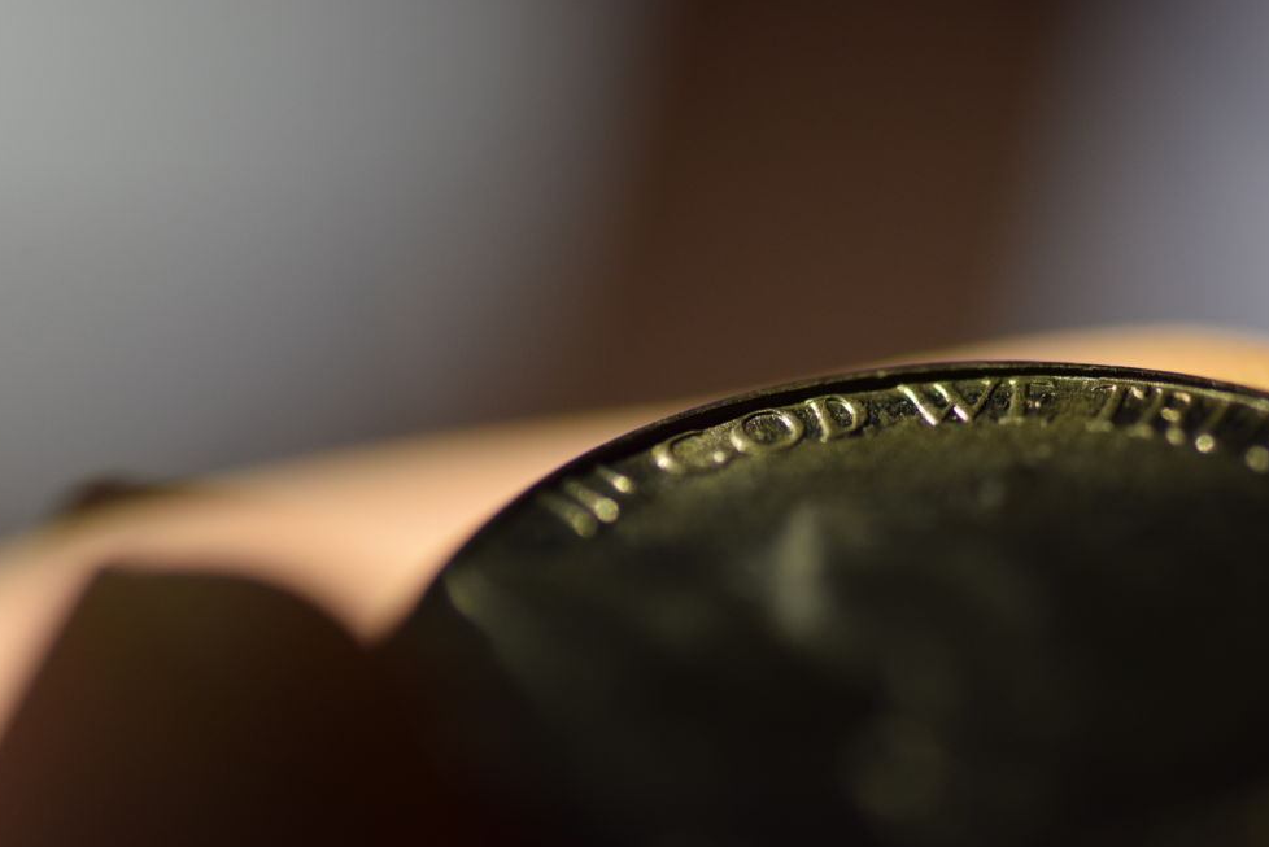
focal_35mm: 138
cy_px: 427
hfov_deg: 14.9
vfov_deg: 10.0
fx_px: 4866
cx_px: 629
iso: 800
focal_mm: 90
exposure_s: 1/80
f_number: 8
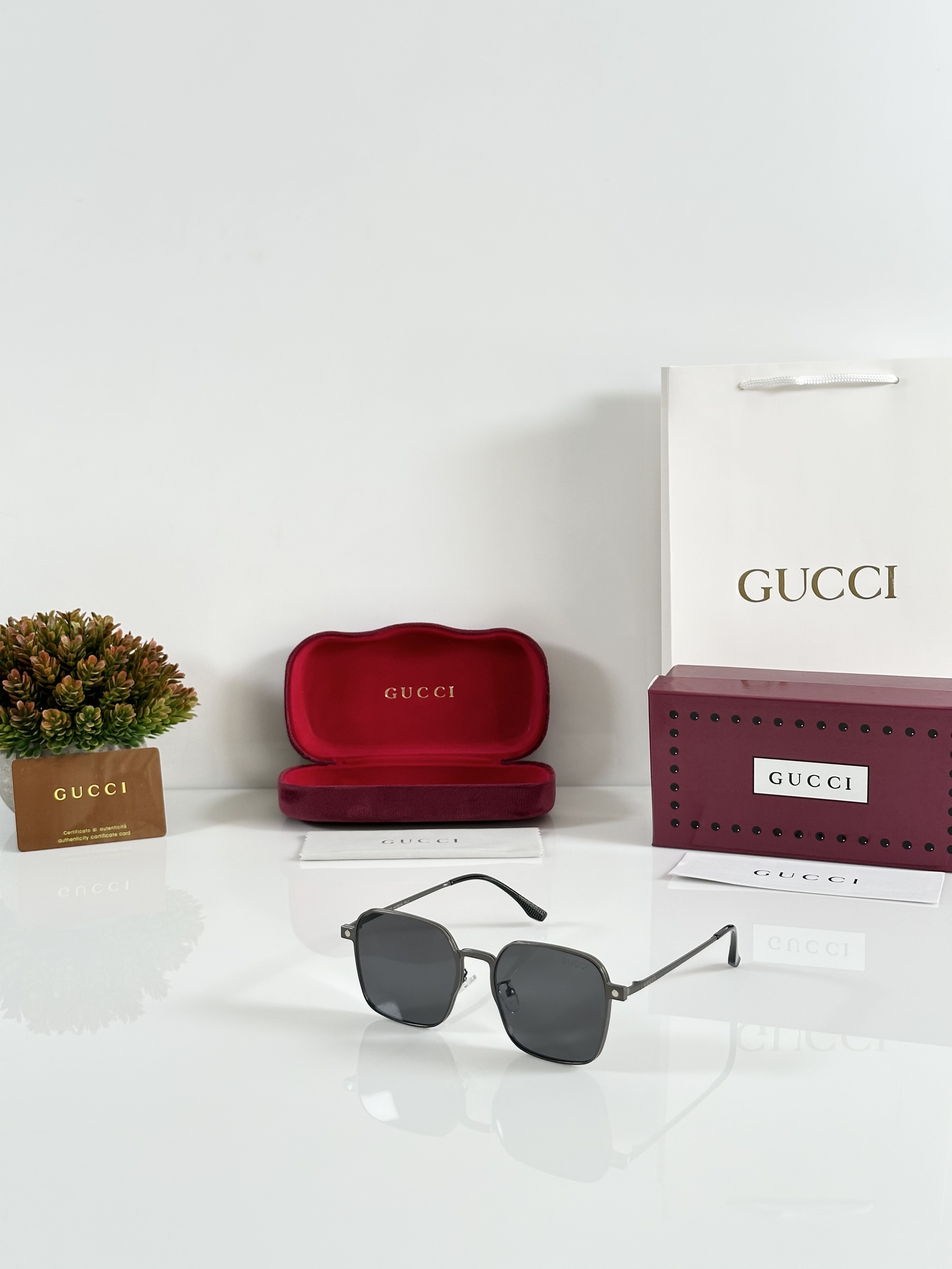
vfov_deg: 39.7
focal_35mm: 48
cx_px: 476
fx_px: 1760
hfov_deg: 30.3
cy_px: 634
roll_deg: +0.8
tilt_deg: -9.4
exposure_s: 1/100
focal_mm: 6.86
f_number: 1.78
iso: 64
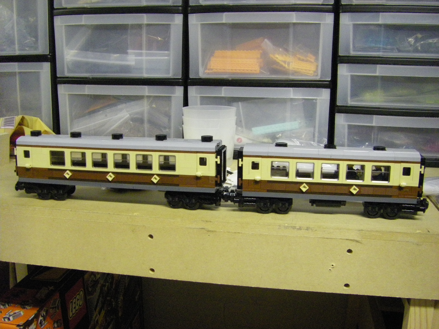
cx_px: 220
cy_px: 164
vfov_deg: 37.7
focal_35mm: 38
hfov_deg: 49.0
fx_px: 482
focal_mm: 6.3
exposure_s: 1/20
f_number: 3.5
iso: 800
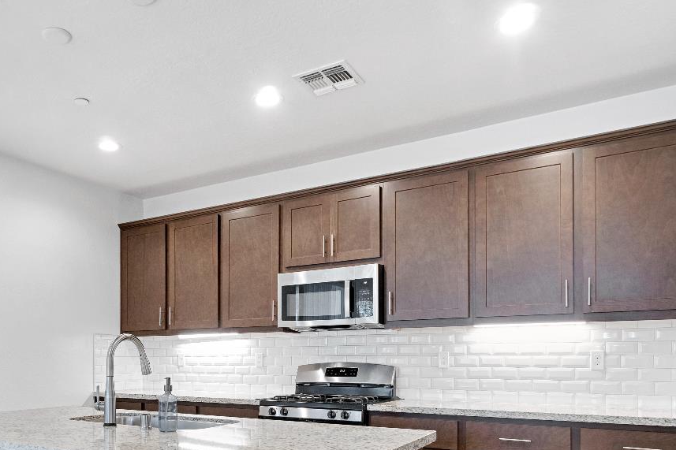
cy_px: 355
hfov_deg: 61.8
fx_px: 542
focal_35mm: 29
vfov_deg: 43.2
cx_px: 208
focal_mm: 11
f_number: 8
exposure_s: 1/13
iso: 320
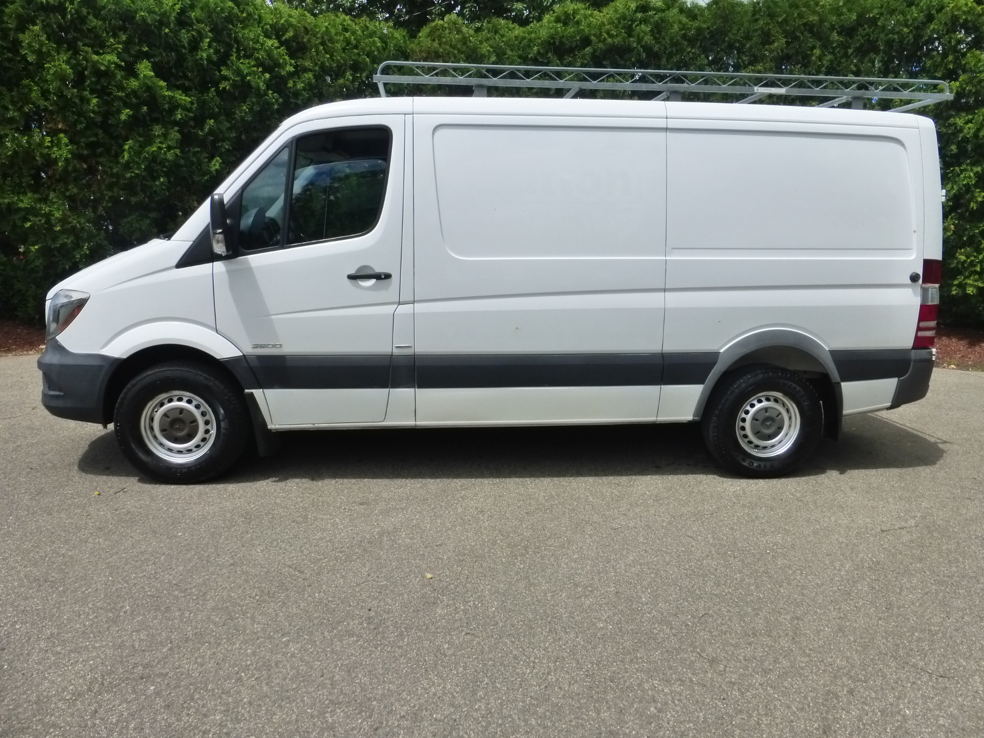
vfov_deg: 54.9
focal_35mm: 25
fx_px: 711
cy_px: 369
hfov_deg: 69.4
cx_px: 492
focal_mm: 4.3
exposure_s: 1/1300
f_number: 4
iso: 250
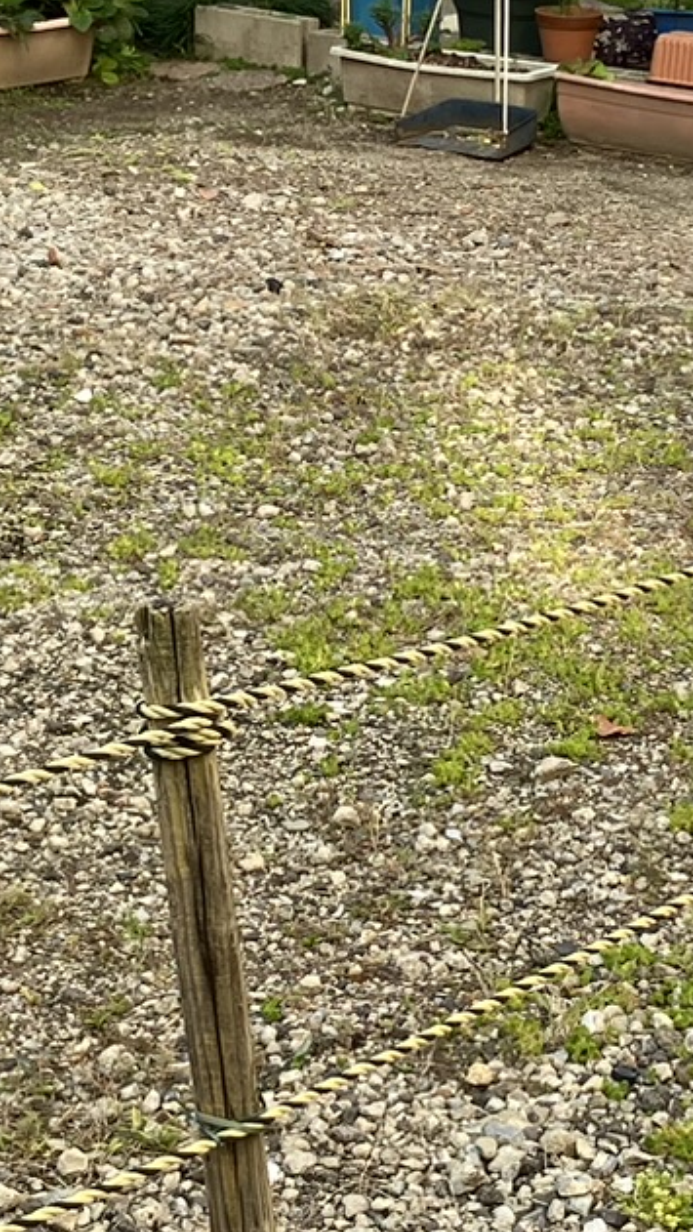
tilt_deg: -12.7
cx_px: 326
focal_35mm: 99
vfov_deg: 21.5
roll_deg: +0.4
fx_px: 3234
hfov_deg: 12.2
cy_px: 465
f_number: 1.8
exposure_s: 1/160
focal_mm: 3.99
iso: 25
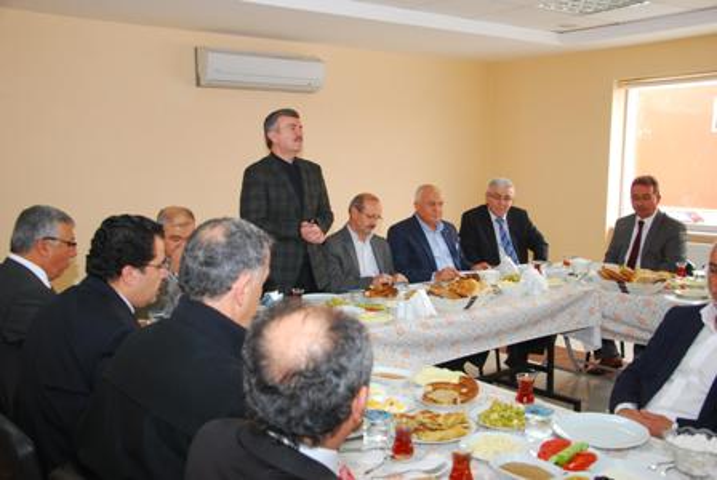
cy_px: 240
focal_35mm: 38
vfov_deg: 35.6
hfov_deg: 51.2
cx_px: 358
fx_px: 748
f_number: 6.3
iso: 500
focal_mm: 25
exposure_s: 1/50
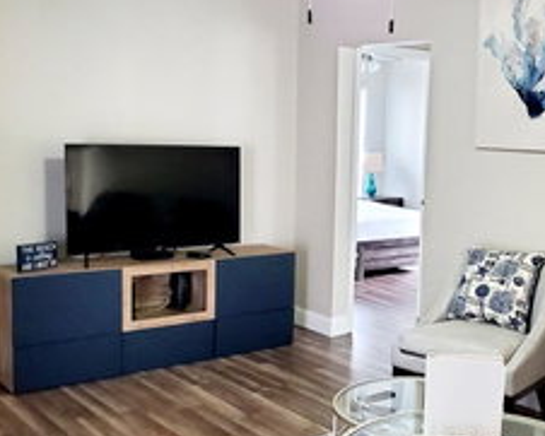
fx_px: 775
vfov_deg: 31.5
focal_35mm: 48
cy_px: 212
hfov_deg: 38.0
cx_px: 389
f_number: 1.5
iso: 500
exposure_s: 1/40
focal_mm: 4.3
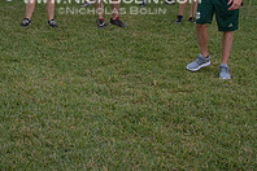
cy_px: -47
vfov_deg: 14.9
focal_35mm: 88
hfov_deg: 23.1
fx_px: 628
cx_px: 112
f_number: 2.8
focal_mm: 30
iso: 500
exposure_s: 1/400
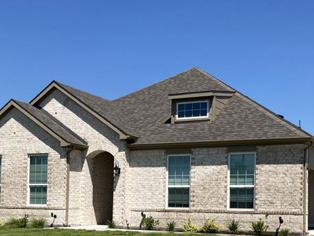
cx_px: 148
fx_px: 563
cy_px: 190
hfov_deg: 31.2
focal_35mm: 62
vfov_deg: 23.3
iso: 20
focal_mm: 3.99
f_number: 1.8
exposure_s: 1/2433
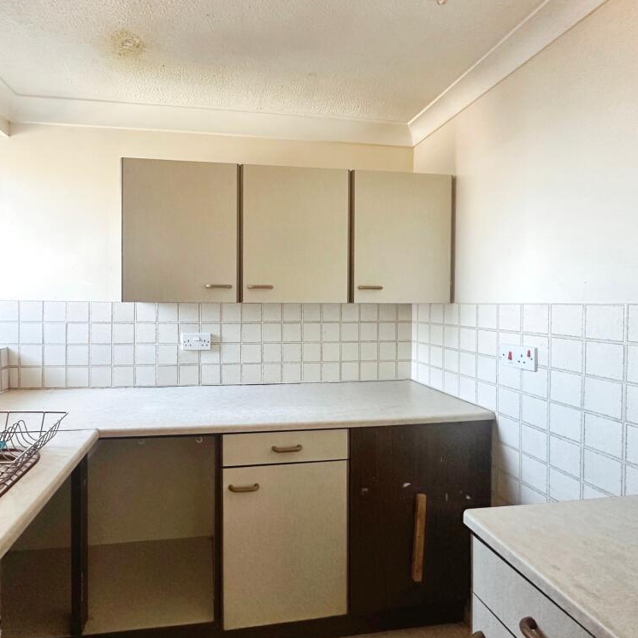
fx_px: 354
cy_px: 319
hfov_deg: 83.0
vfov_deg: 84.0
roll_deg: -0.2
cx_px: 256
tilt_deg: -2.1
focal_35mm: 17
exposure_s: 1/60
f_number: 2.2
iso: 400
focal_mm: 2.22
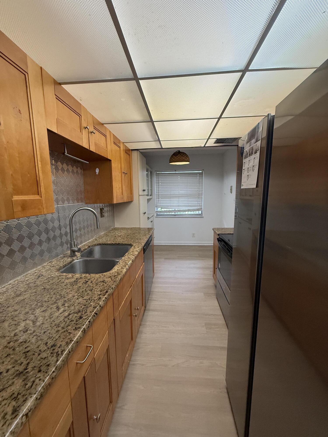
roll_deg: +0.2
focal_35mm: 14
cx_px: 164
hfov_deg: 85.7
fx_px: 177
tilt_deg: -6.8
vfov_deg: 102.1
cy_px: 218
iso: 320
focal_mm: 2.22
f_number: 2.2
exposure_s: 1/120
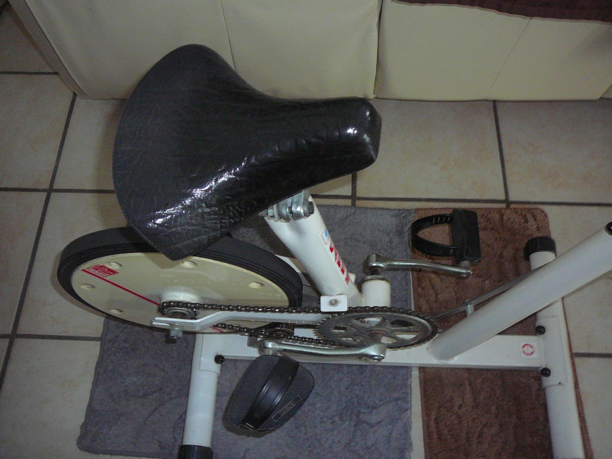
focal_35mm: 35
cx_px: 306
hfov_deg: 52.6
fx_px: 619
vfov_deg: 40.7
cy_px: 230
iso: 200
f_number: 2.8
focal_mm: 5.2
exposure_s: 1/8
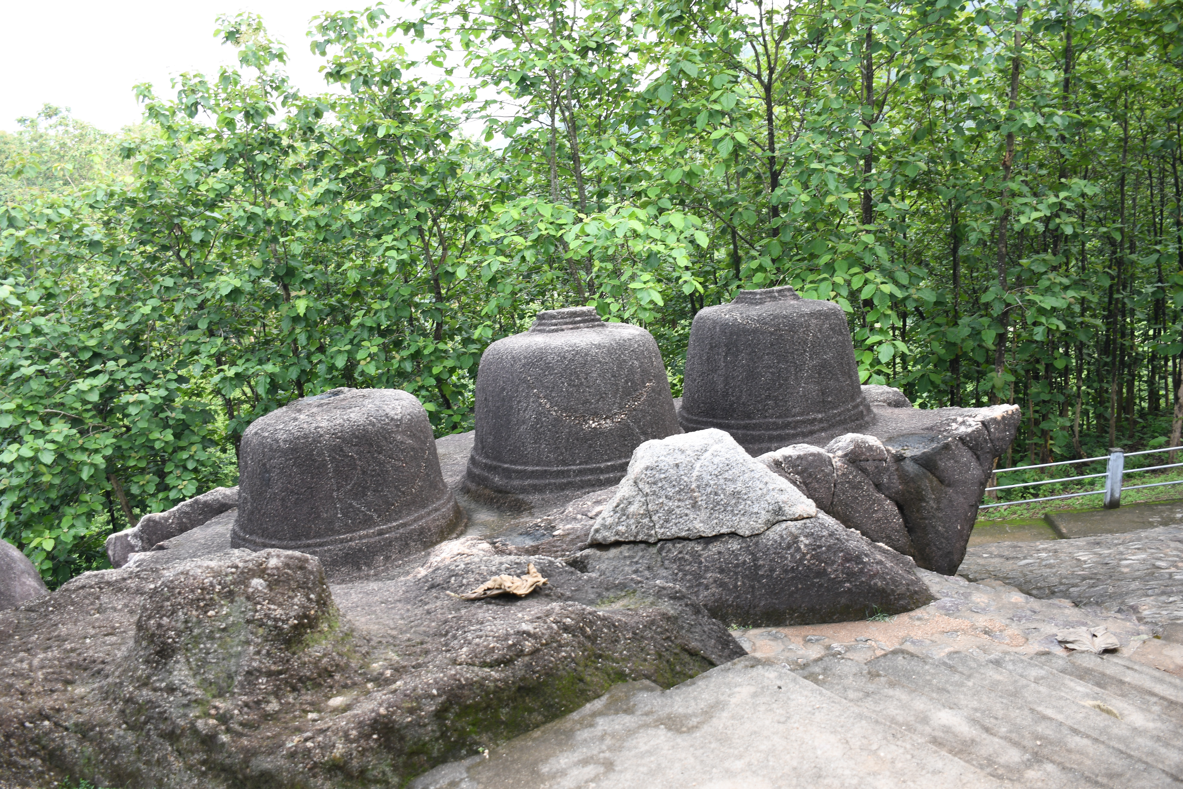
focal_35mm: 27
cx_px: 592
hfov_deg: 67.4
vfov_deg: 47.9
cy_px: 394
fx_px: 887
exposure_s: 1/60
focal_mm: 18
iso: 100
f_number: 4
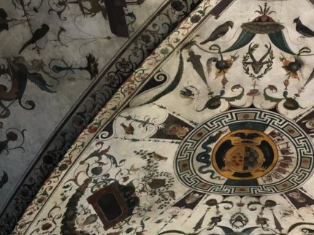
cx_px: 253
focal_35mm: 54
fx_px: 490
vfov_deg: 26.6
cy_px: 177
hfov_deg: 34.4
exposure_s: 1/33
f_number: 2.2
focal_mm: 4.15
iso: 50
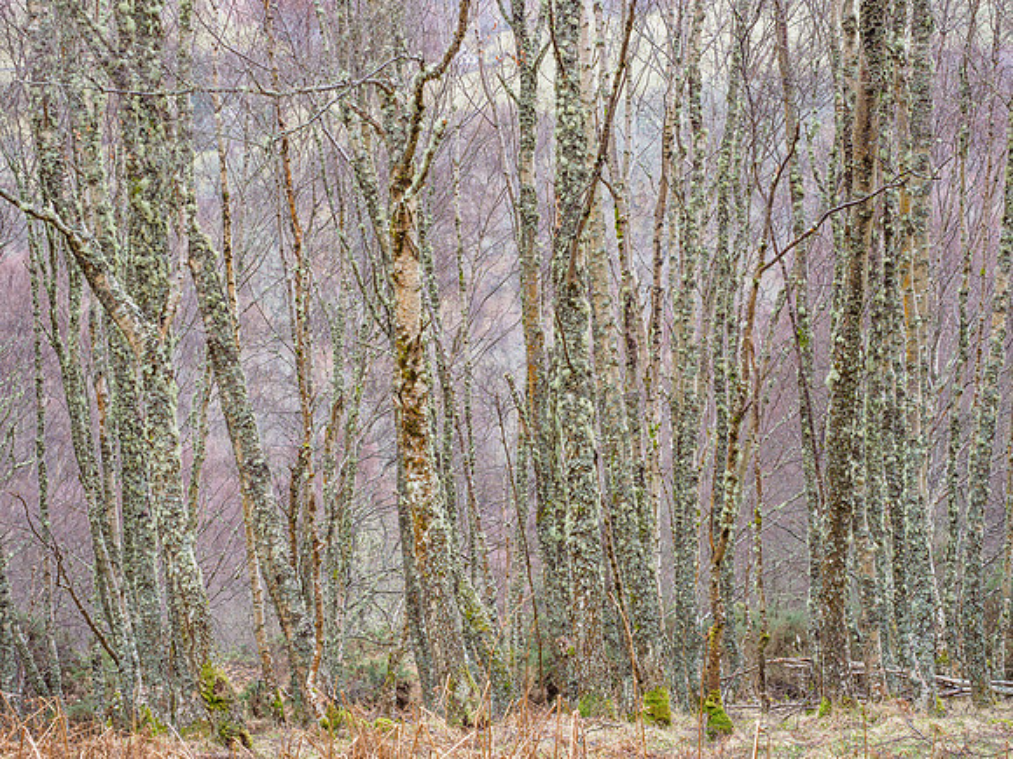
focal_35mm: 80
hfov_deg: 24.4
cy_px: 380
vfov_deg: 18.4
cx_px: 506
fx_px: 2341
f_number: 5.6
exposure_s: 1/50
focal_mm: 40
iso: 200
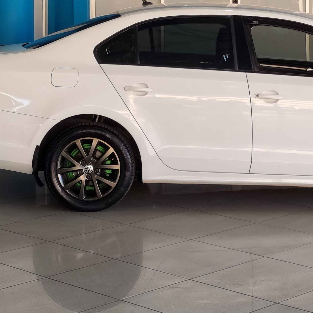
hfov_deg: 31.0
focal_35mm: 54
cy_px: 47
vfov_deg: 30.6
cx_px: 239
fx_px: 552
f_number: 1.8
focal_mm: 5.4
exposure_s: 1/132
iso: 50
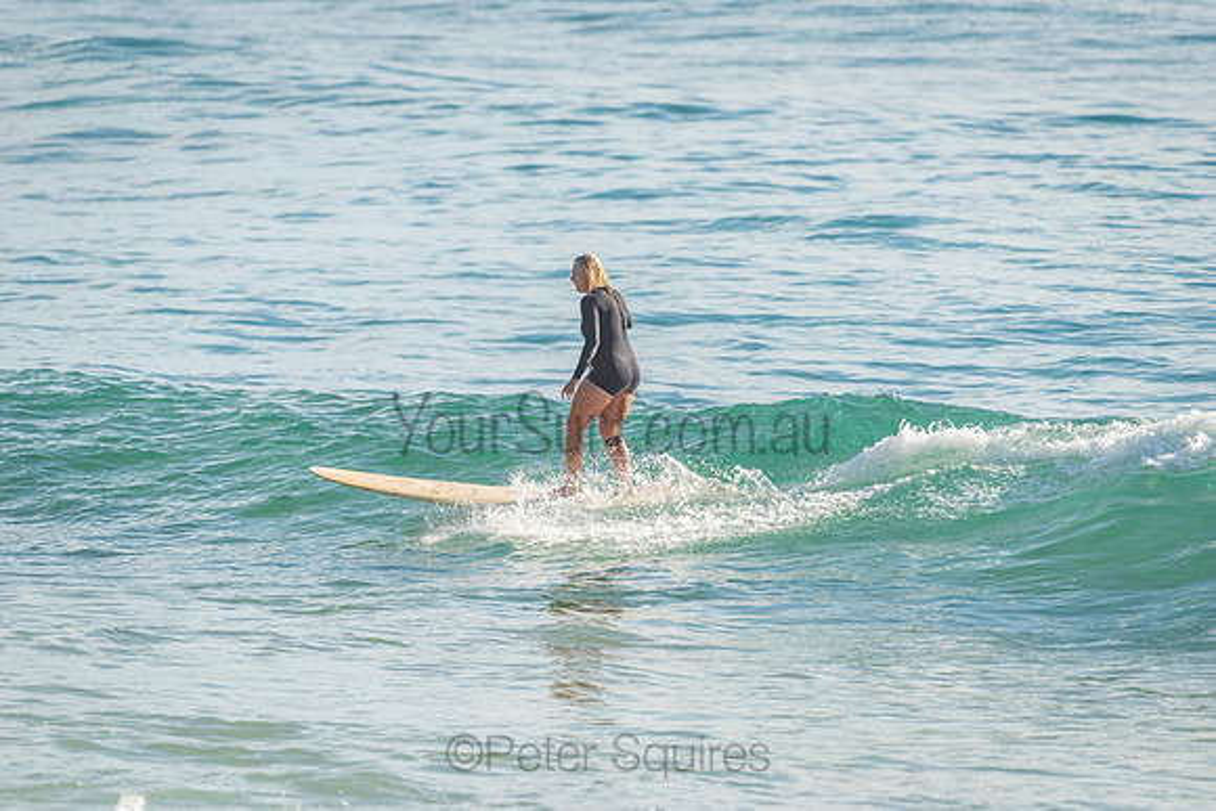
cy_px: 406
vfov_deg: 2.8
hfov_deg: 4.1
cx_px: 608
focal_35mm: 500
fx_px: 16892
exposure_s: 1/2000
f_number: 5.6
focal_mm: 500
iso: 200
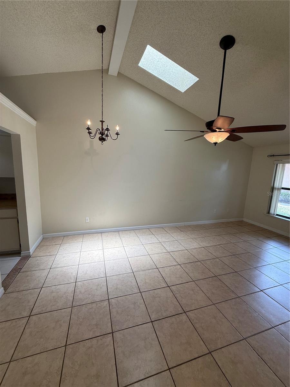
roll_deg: -1.9
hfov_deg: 85.7
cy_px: 194
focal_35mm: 14
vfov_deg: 102.1
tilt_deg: -8.8
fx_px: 156
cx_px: 145
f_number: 2.2
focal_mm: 2.22
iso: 64
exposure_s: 1/120
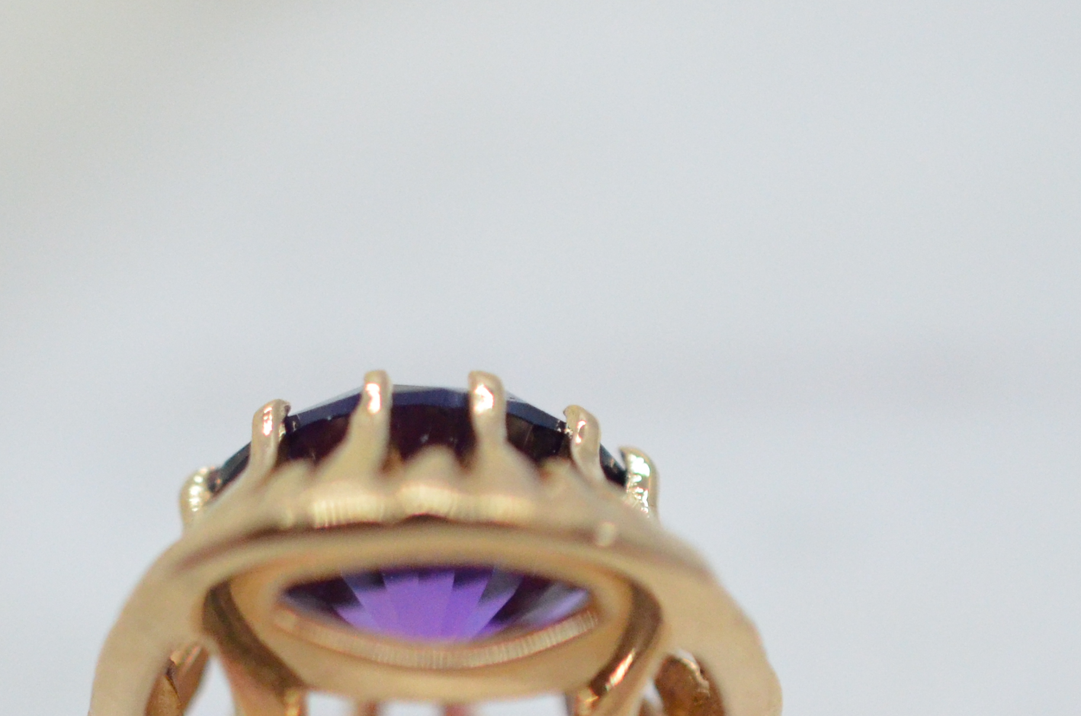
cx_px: 443
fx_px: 4855
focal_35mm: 162
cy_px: 851
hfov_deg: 12.7
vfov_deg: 8.4
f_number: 4
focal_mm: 40
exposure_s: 1/2500
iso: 2500
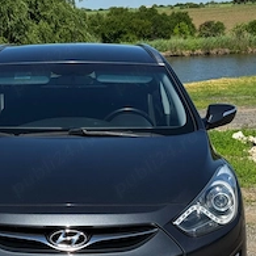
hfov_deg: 19.9
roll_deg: +2.5
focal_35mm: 87
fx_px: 728
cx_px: 80
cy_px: 179
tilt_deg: -12.9
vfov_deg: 19.9
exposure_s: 1/3257
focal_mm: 6.76
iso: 64
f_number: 1.78
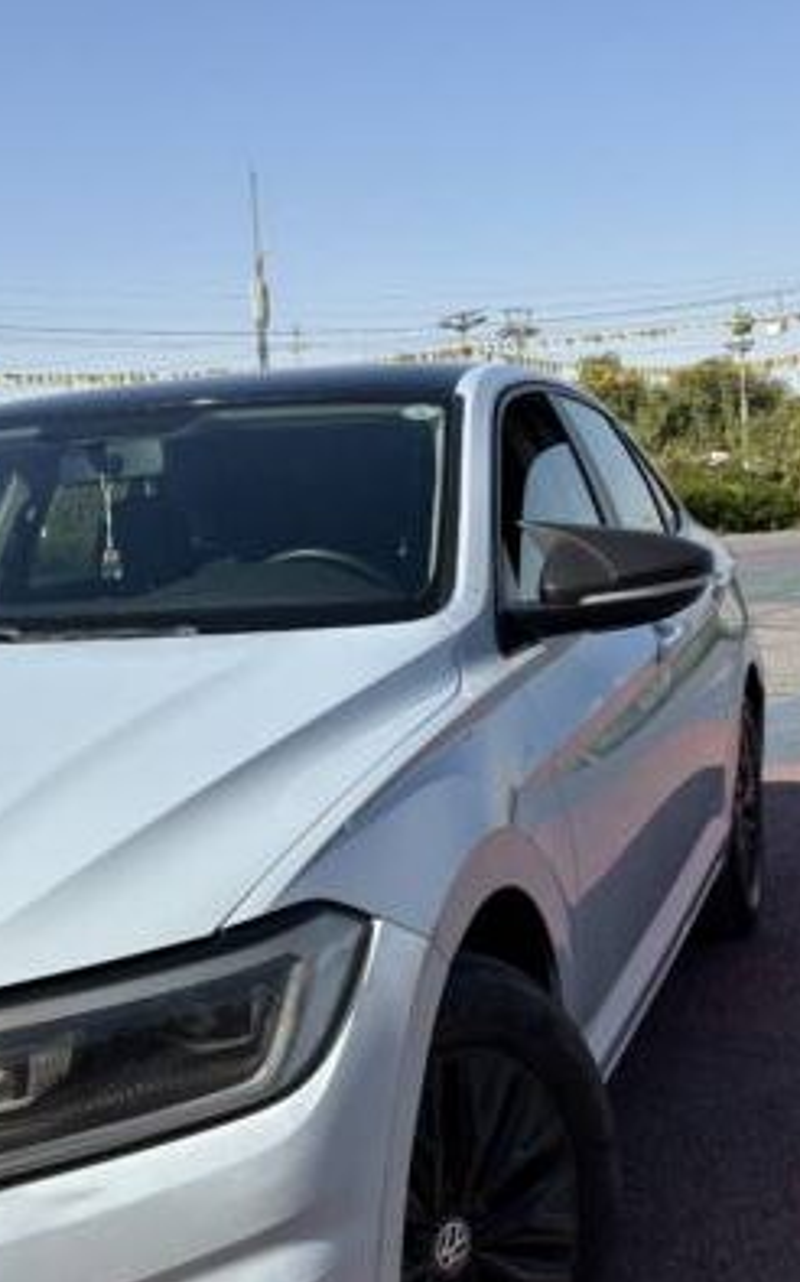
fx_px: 1711
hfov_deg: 25.9
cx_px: 180
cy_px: 661
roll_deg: +2.7
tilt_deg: -5.3
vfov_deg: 41.1
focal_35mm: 49
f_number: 1.6
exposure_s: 1/4425
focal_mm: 5.96
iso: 50
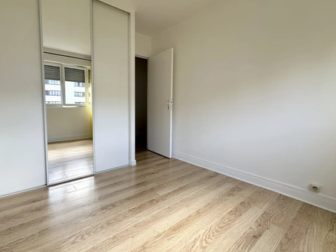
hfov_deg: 90.3
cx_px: 142
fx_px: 165
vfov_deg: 74.6
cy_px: 119
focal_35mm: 17
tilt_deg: -4.0
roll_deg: -0.6
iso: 40
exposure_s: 1/125
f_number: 2.2
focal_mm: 2.22
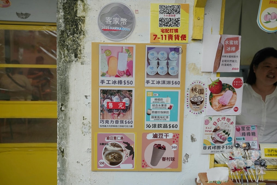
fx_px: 331
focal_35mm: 43
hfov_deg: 45.4
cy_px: 92
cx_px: 138
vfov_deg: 31.2
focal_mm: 43
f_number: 4
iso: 640
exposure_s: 1/160
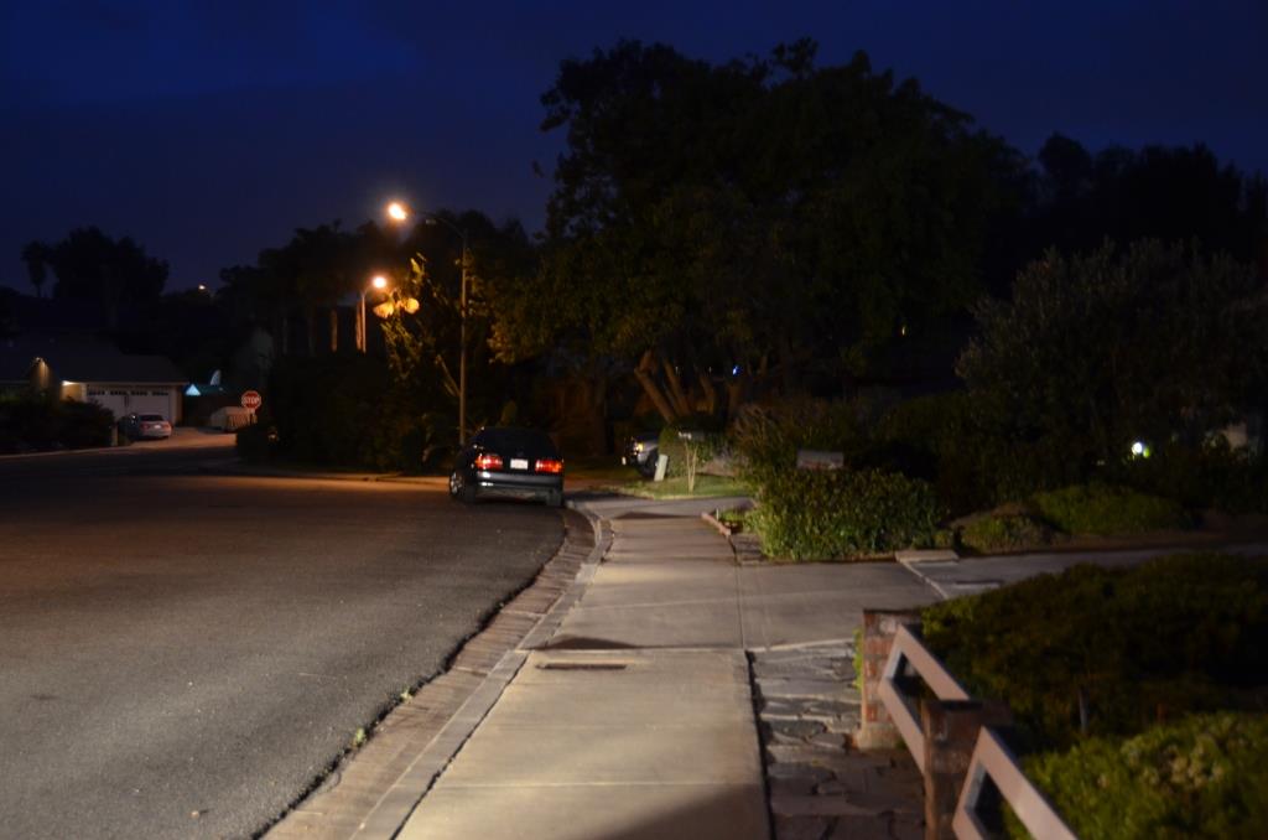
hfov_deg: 37.9
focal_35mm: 52
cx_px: 634
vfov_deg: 25.6
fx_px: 1845
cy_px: 420
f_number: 4.2
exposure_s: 1/4
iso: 1600
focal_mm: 35
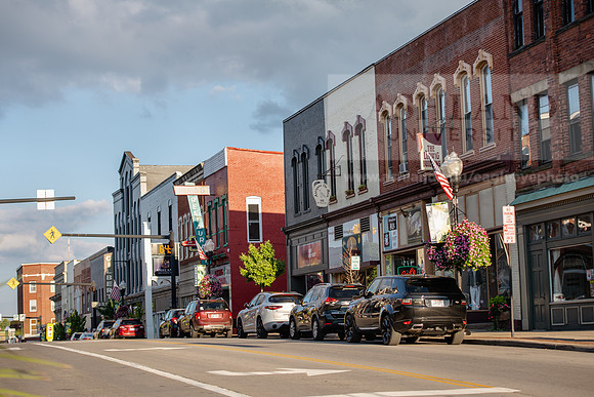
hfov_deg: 27.0
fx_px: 1238
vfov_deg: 18.2
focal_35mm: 75
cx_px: 297
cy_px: 198
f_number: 4
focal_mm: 75
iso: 64
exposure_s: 1/250
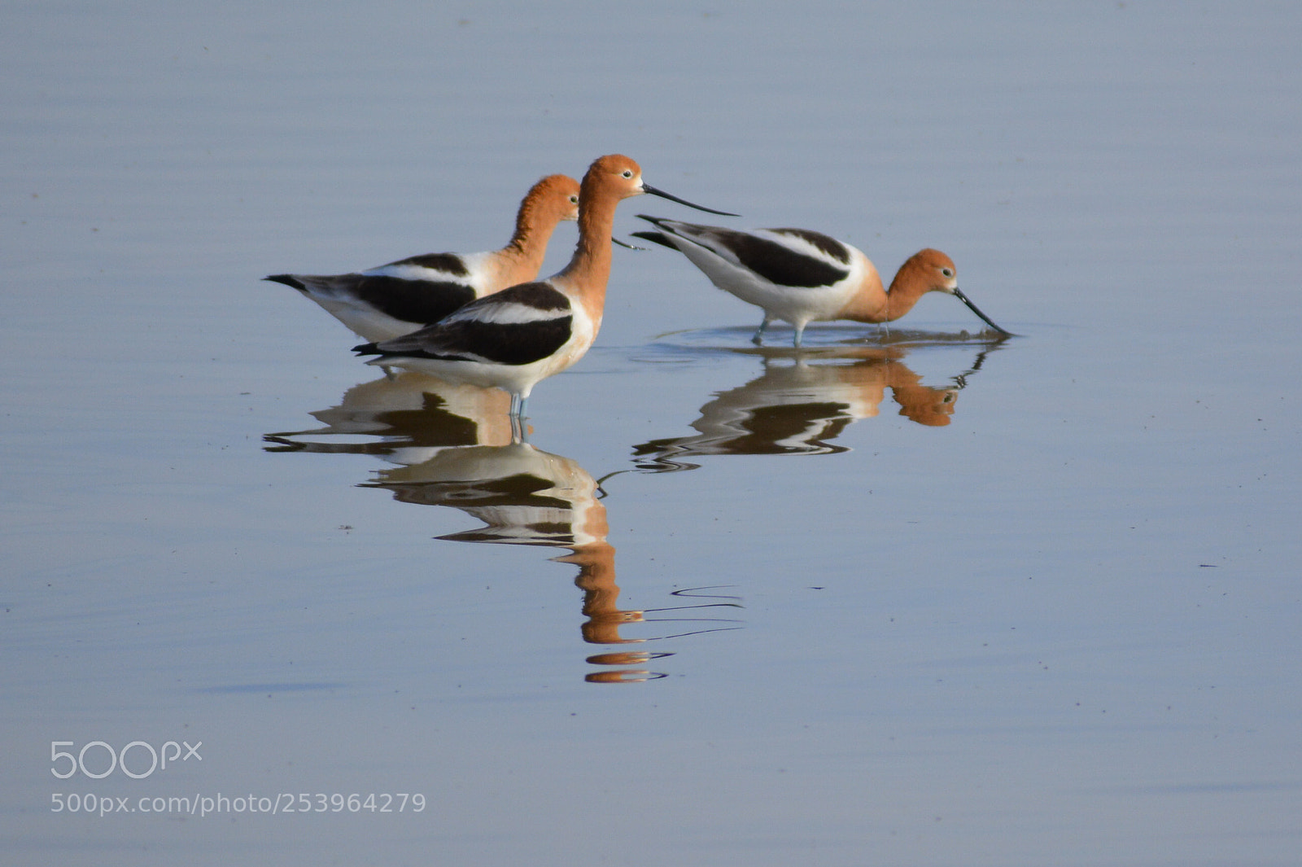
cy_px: 434
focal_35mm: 450
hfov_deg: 4.6
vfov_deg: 3.1
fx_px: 16266
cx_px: 651
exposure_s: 1/1600
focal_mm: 300
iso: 400
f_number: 6.3
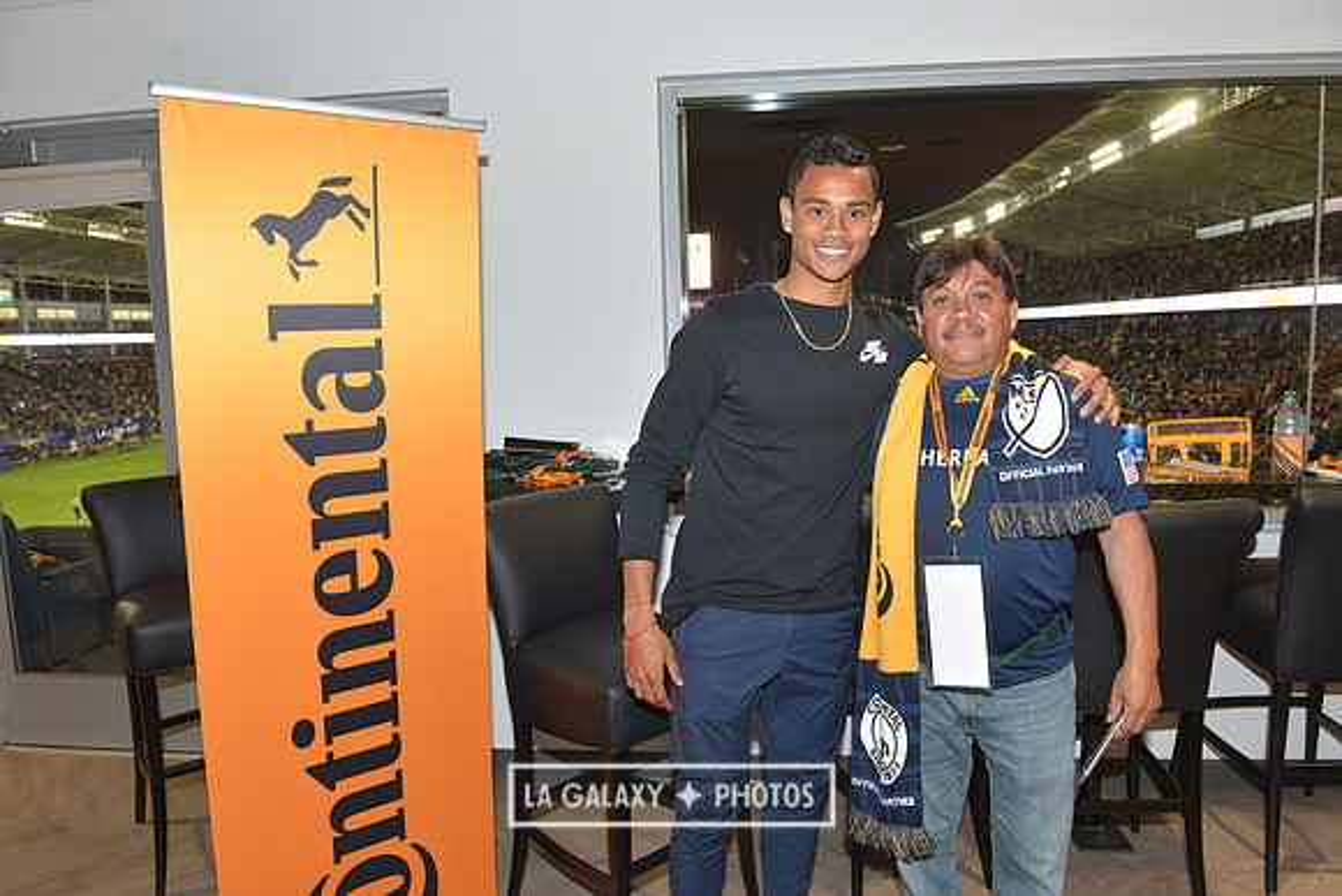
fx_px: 895
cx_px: 671
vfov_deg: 53.2
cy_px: 448
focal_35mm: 24
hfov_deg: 73.7
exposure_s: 1/60
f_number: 7.1
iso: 800
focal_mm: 24
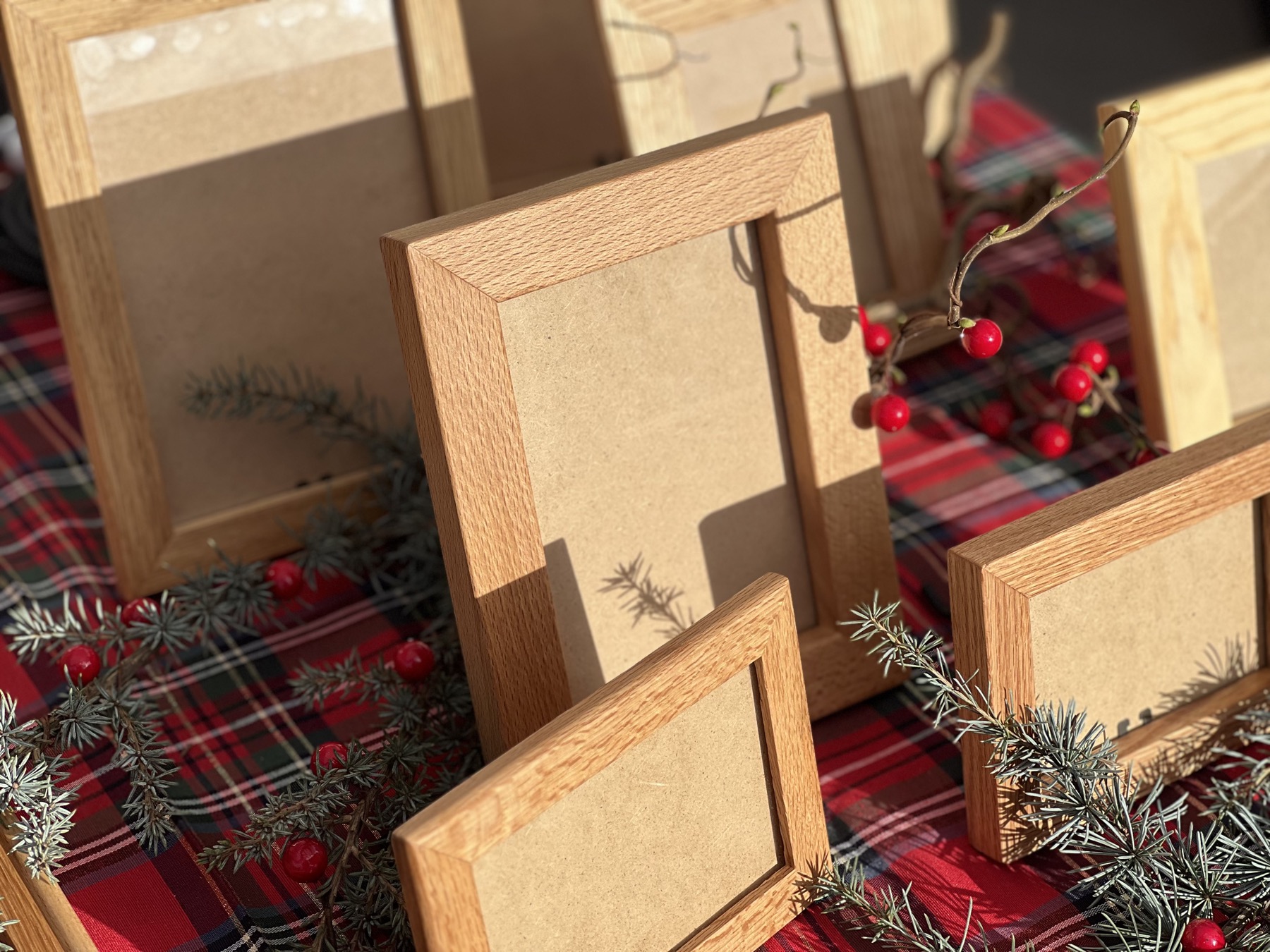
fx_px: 2825
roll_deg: -2.2
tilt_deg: -34.1
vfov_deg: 19.1
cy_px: 476
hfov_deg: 25.3
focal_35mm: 77
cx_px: 635
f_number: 2.8
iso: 32
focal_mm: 9
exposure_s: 1/1014
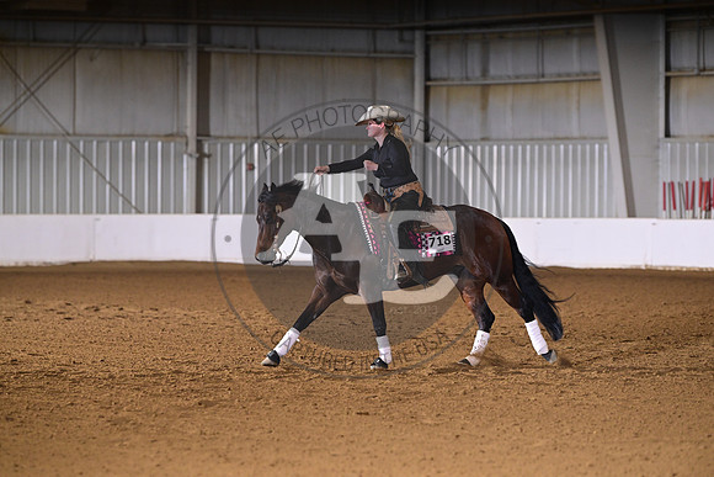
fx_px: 3967
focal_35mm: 200
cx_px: 357
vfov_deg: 6.9
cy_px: 238
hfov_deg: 10.3
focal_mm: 200
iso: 2500
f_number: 4.5
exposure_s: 1/200
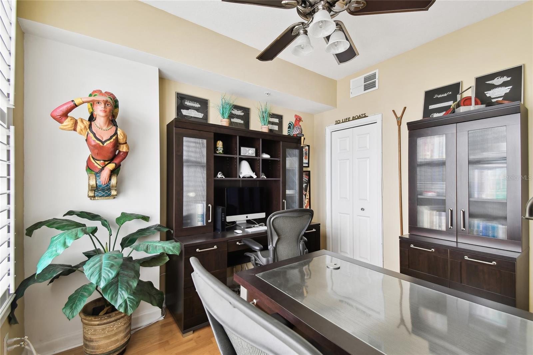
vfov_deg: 77.3
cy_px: 178
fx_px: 222
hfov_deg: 100.4
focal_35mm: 15
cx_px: 266
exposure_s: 1/20
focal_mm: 10
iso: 100
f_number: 7.1
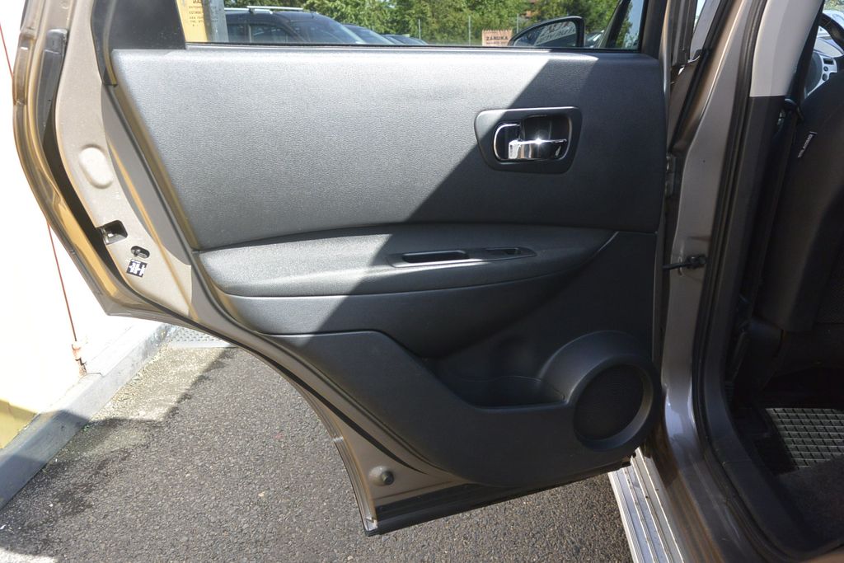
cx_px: 422
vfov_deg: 47.9
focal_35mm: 27
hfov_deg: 67.4
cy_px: 282
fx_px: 633
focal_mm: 10
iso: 160
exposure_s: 1/400
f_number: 3.5
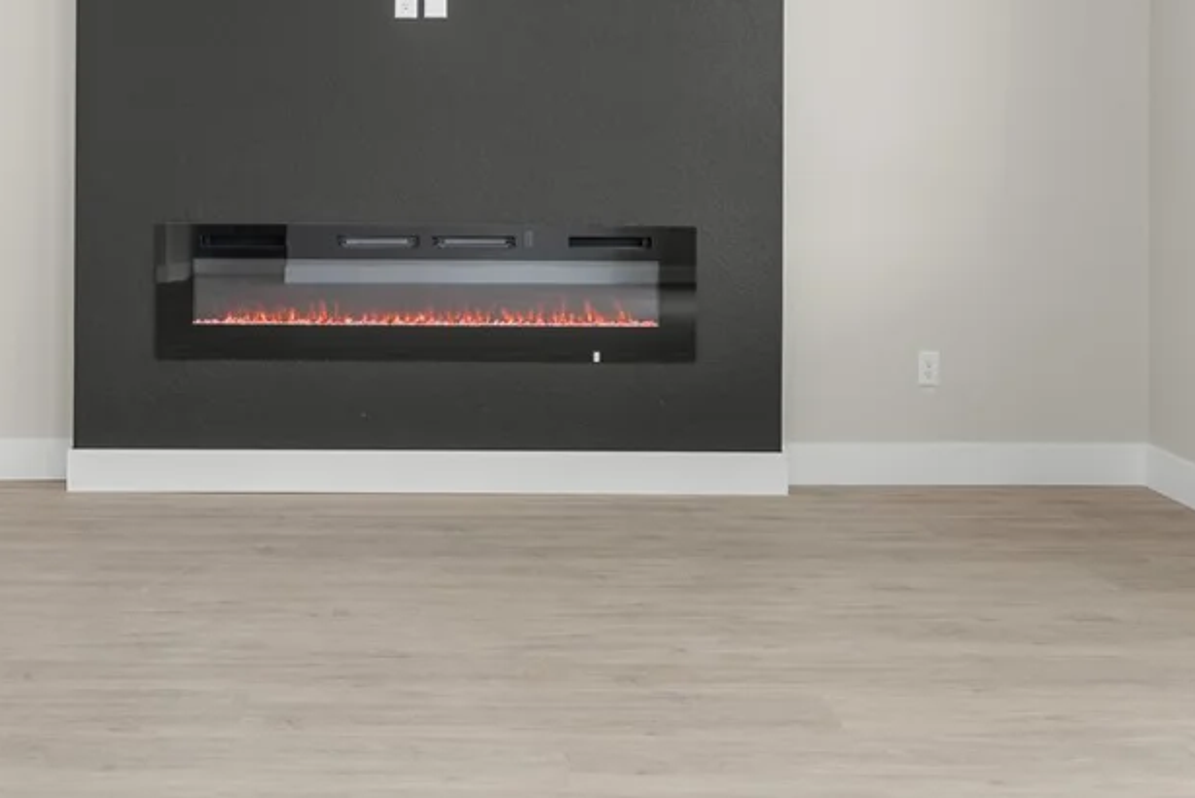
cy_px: 151
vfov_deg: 32.5
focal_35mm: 40
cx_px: 424
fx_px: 1328
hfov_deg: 47.8
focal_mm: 24
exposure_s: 1/8
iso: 400
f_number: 8
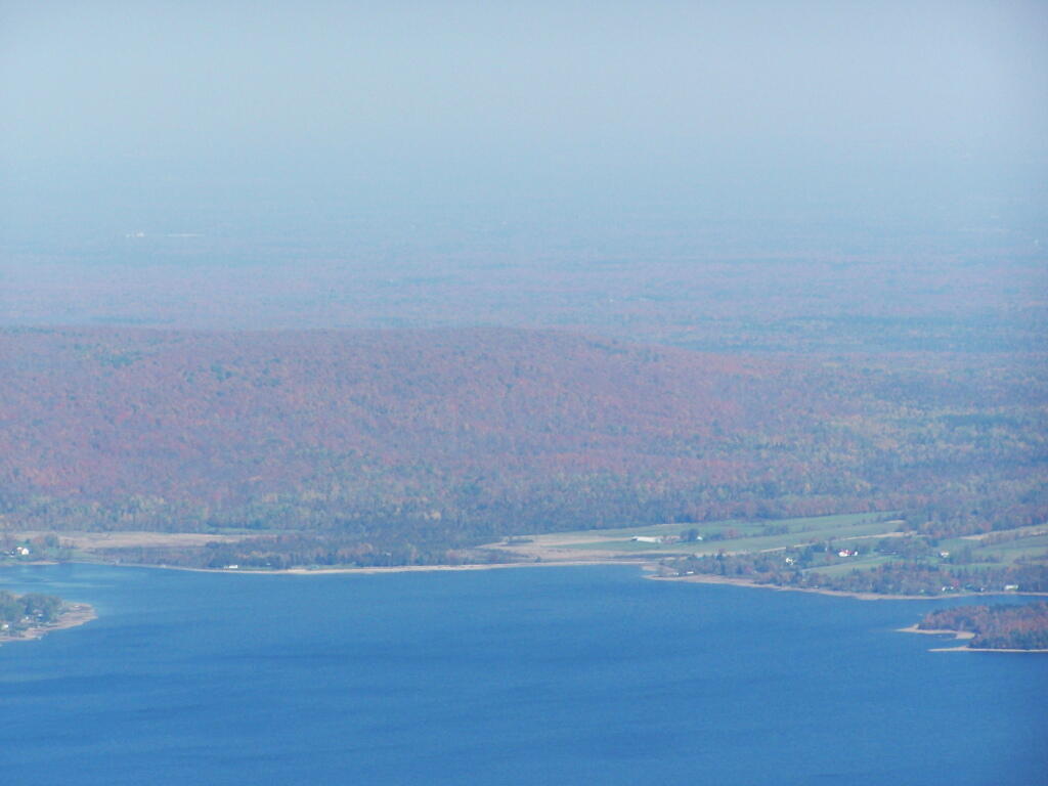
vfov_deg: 6.2
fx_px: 7205
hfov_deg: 8.3
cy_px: 393
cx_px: 524
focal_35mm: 238
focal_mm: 39.5
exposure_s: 1/800
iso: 80
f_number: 4.5
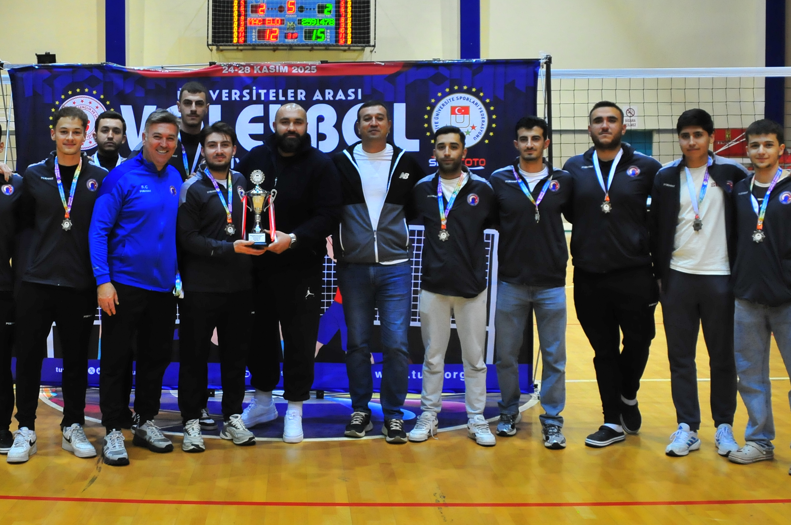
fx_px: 1075
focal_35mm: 49
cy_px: 165
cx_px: 246
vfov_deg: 27.2
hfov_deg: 39.8
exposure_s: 1/30
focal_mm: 18
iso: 800
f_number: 3.5
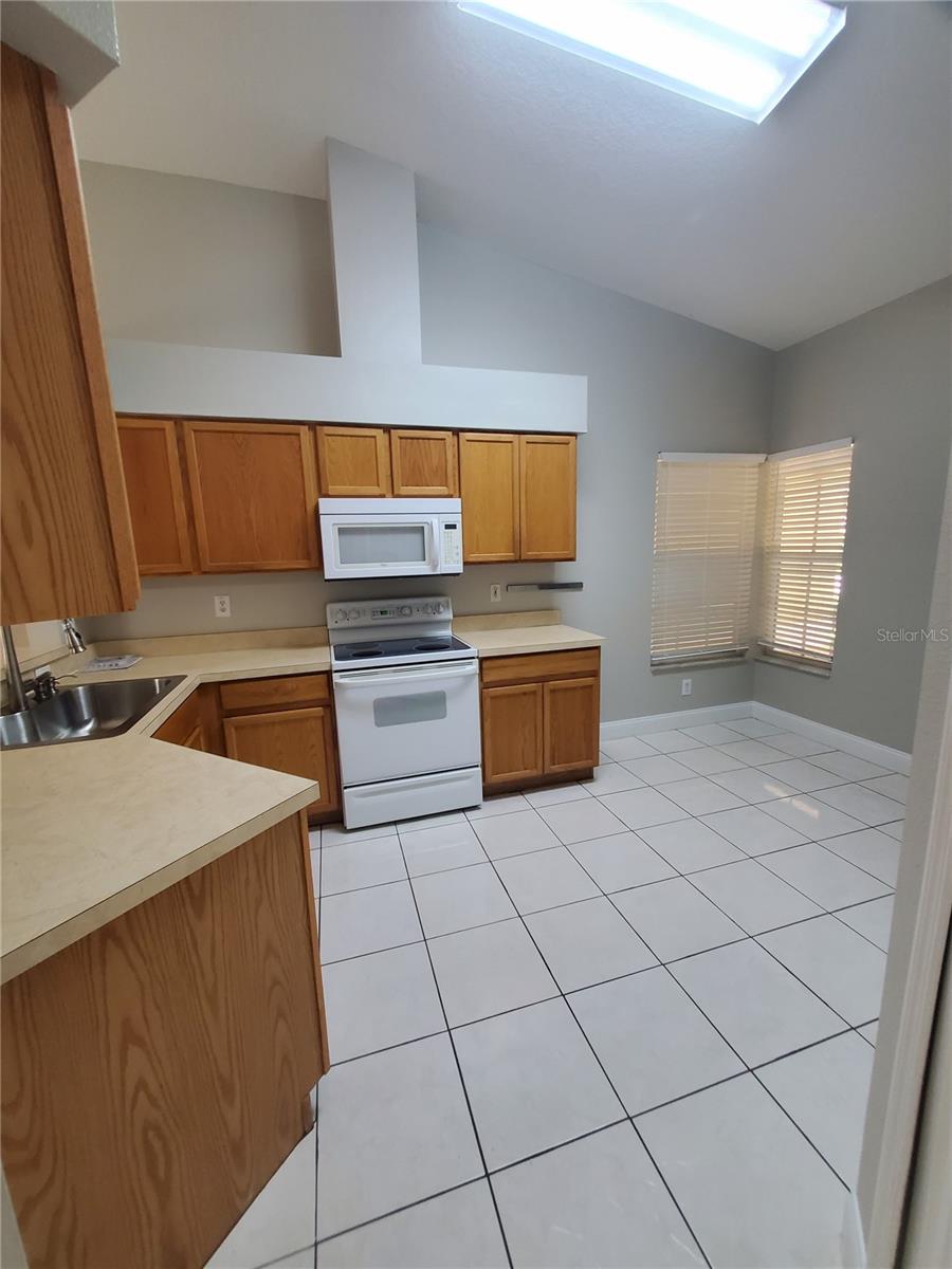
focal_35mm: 13
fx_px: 477
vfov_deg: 106.2
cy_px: 634
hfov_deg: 89.9
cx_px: 476
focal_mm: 1.8
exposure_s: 1/60
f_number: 2.2
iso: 250
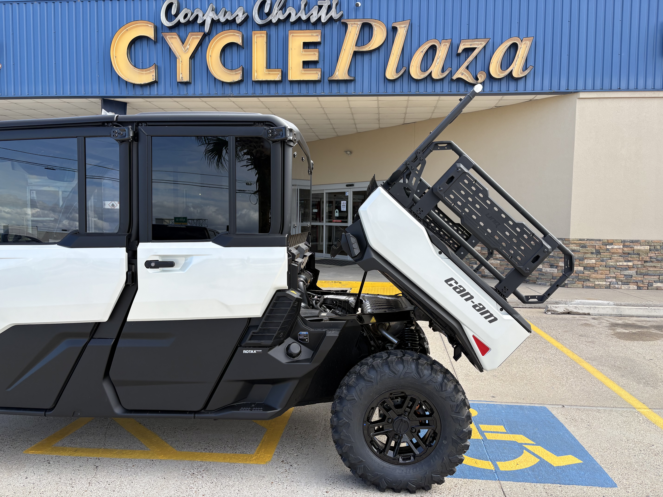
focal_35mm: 26
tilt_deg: -3.0
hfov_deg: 67.3
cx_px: 332
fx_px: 498
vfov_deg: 53.1
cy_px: 248
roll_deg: -0.8
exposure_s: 1/1001
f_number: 1.6
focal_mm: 5.96
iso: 50
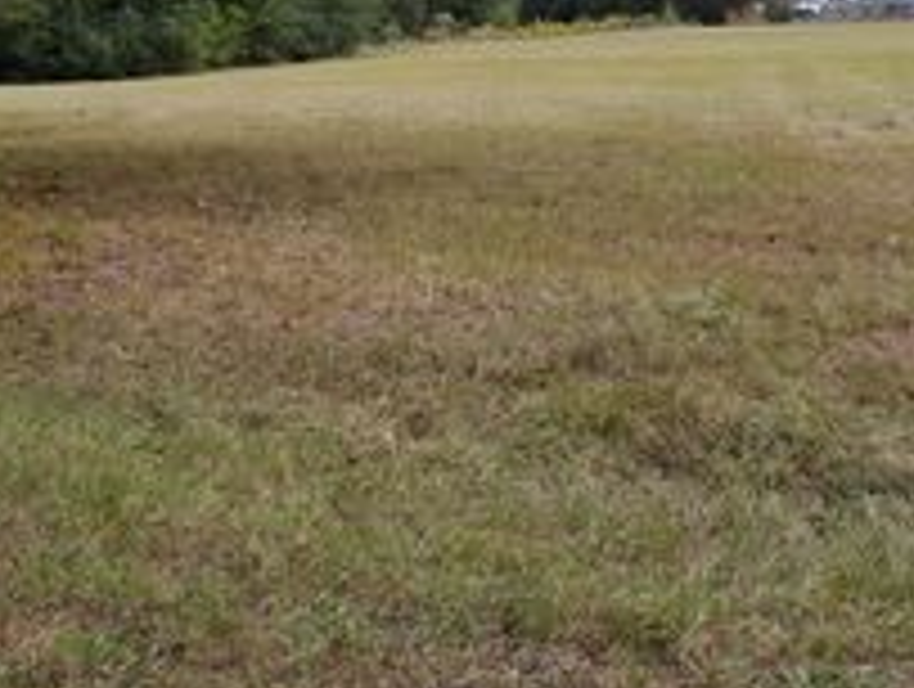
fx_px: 1561
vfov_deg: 24.5
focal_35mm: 59
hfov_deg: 32.4
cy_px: 146
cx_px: 603
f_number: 4.4
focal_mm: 4.3
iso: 100
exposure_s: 1/280
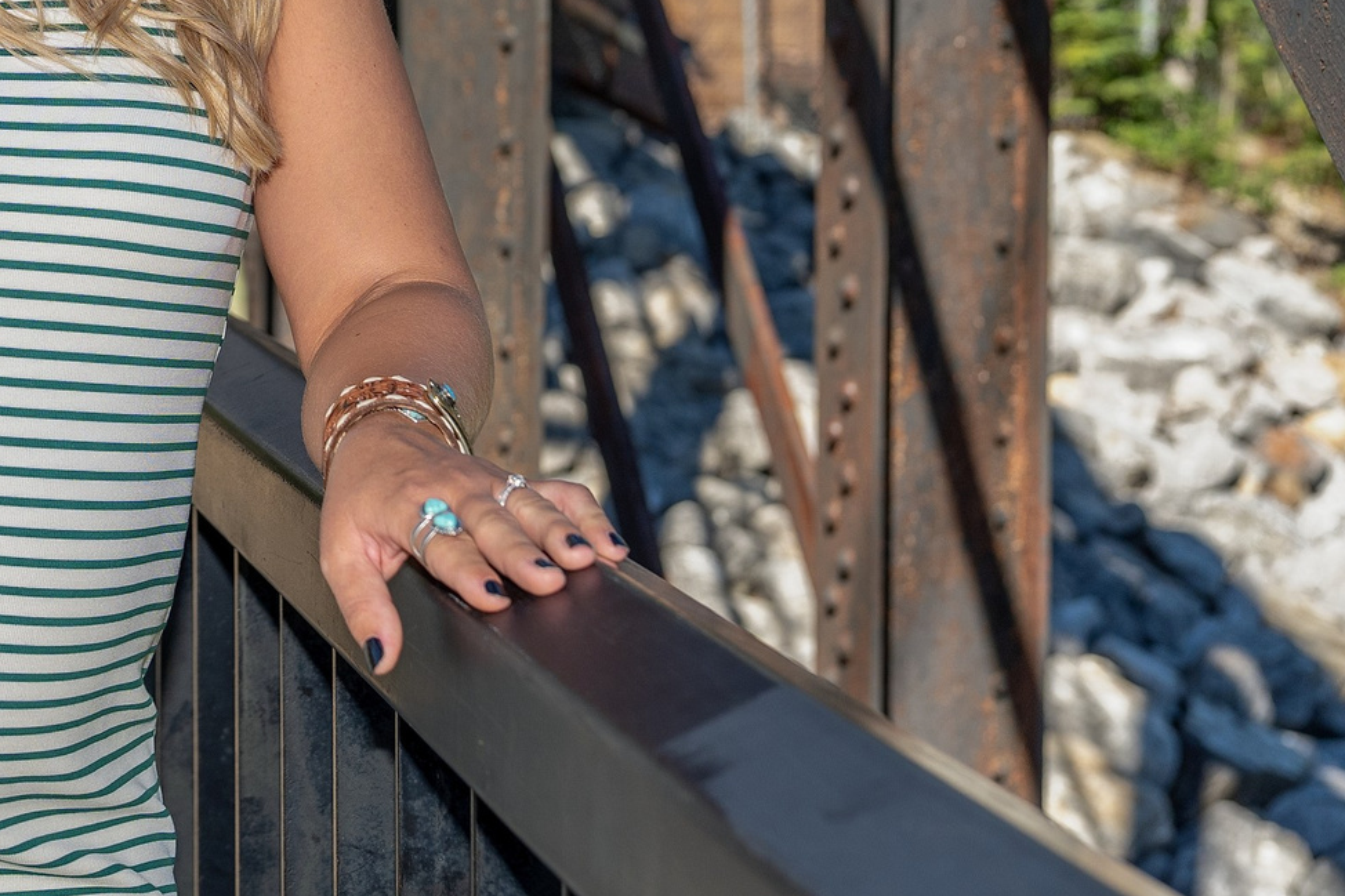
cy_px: -66
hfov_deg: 21.2
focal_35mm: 92
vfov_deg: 14.5
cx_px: -91
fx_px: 3436
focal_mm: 35
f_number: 3.5
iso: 125
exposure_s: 1/1000
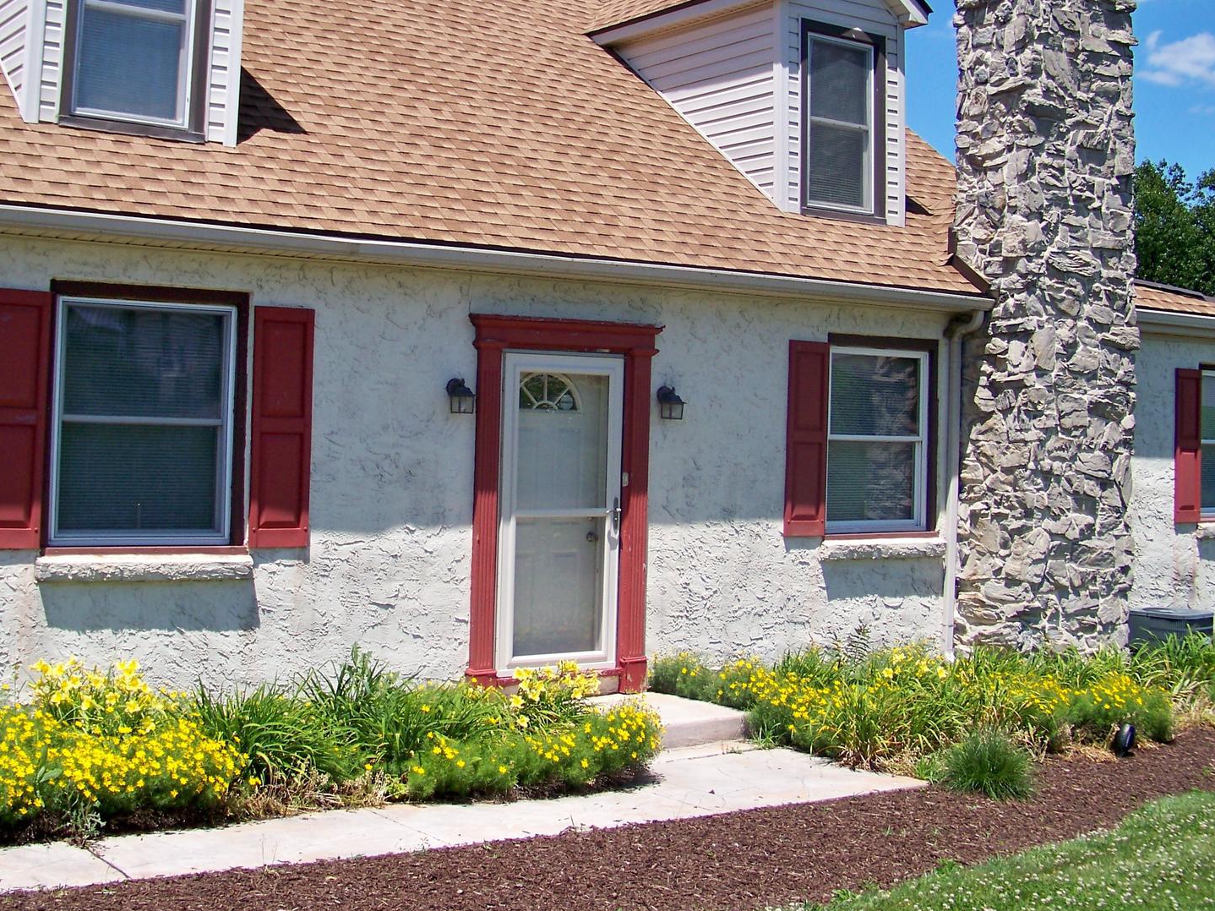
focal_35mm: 47
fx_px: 1649
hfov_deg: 40.4
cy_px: 365
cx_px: 526
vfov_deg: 30.8
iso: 64
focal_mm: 5.85
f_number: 2.8
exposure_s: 1/1000
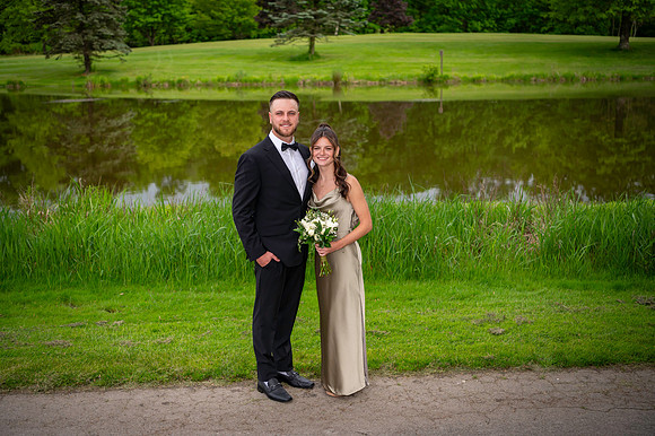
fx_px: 764
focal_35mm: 42
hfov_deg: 46.4
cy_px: 218
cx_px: 328
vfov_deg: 31.9
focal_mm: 42
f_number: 3.2
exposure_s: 1/3200
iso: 400
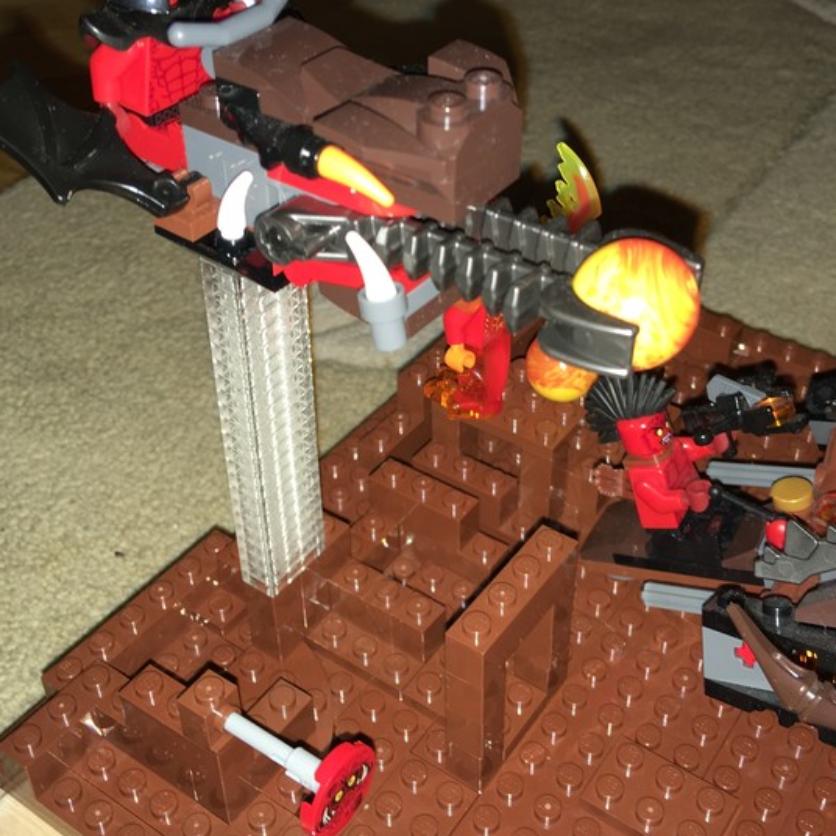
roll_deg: +0.6
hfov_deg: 39.2
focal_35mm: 43
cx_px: 445
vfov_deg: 39.1
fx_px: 1175
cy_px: 378
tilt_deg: -38.4
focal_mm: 4.15
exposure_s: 1/20
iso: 25
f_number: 2.2
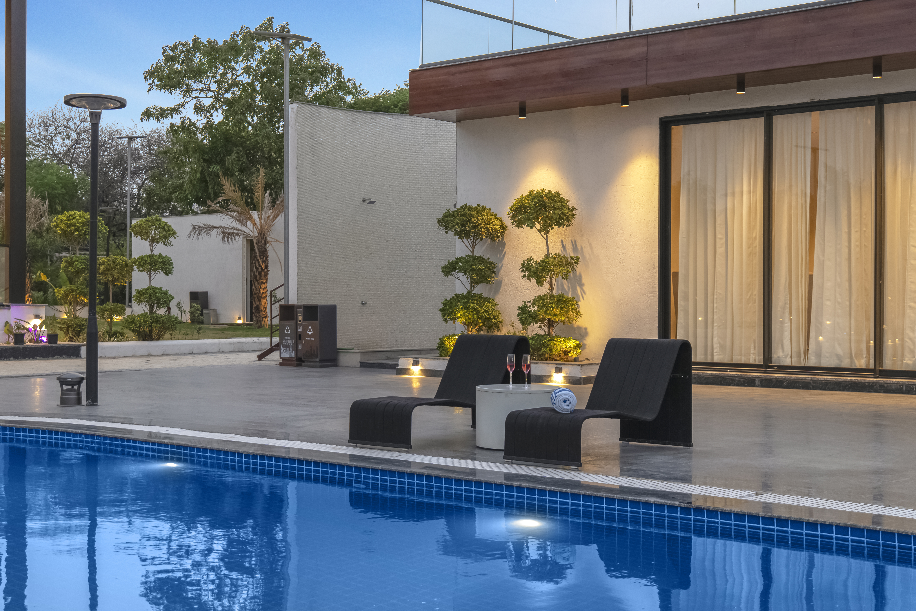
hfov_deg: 39.6
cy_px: 306
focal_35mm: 50
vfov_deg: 27.0
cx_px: 458
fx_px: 1272
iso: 800
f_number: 5.3
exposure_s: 1/50
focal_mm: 50
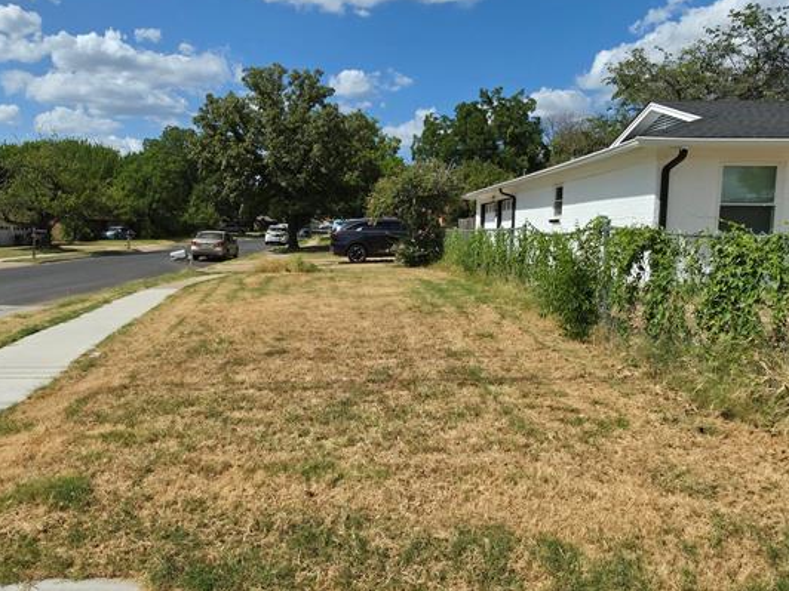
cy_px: 287
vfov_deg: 54.9
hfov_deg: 69.2
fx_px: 570
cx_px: 350
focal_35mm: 25
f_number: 1.9
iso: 16
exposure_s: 1/1513
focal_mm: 2.2
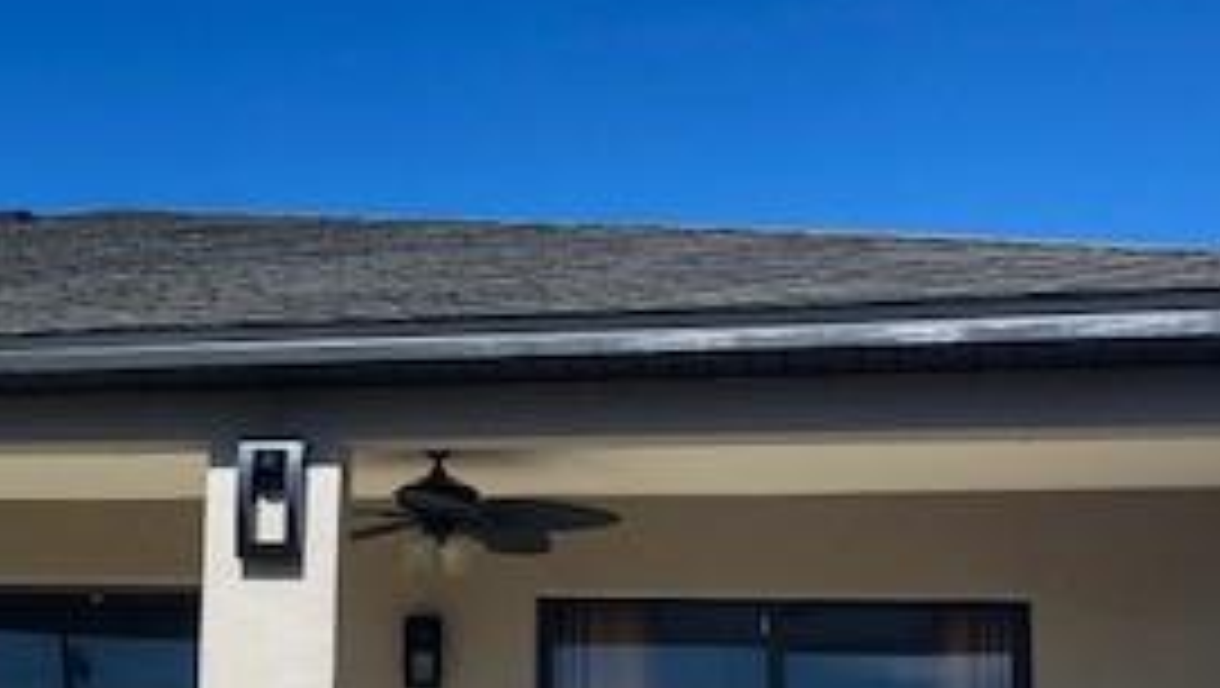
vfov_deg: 16.8
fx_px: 2331
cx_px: -113
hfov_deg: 27.0
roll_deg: -3.5
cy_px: 481
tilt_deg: +8.9
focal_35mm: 72
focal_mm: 3.99
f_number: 1.8
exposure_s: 1/2114
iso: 32
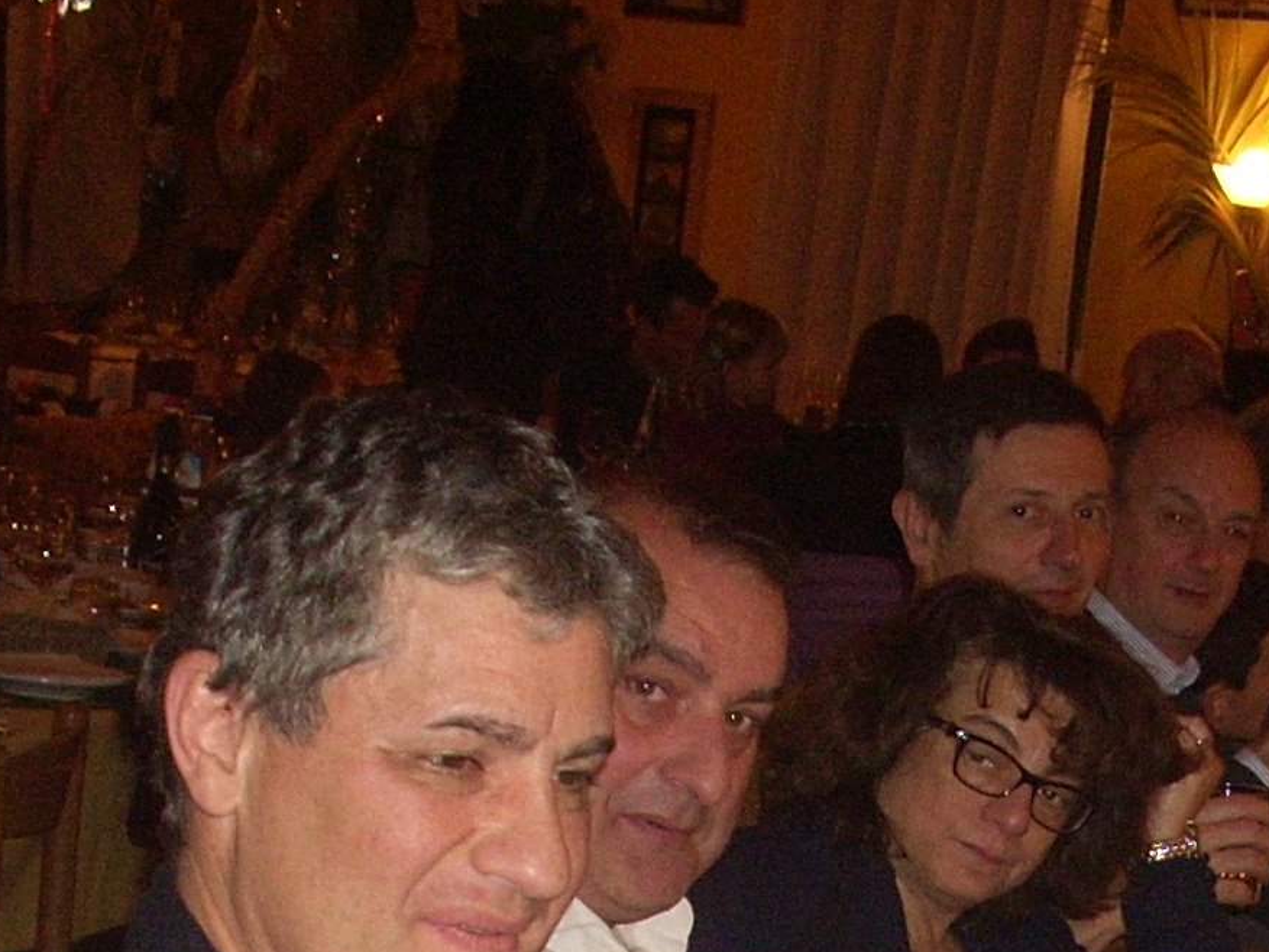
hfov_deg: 18.1
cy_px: 1382
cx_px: 954
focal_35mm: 108
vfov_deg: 13.0
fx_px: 3960
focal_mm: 6.2
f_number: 2.8
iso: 200
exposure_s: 1/60
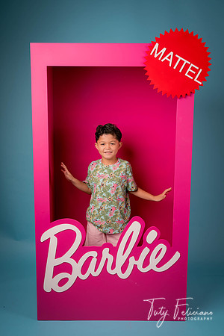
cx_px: 112
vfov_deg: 51.9
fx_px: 345
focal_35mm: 37
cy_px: 168
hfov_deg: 35.9
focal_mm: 37
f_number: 7.1
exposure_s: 1/160
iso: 125
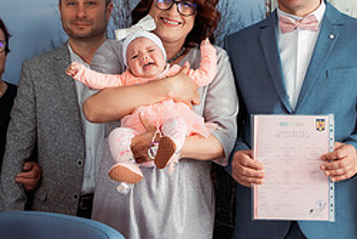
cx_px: 153
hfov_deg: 23.3
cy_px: 57
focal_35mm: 87
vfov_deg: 15.7
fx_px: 863
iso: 1600
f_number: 3.2
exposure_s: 1/125
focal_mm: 35
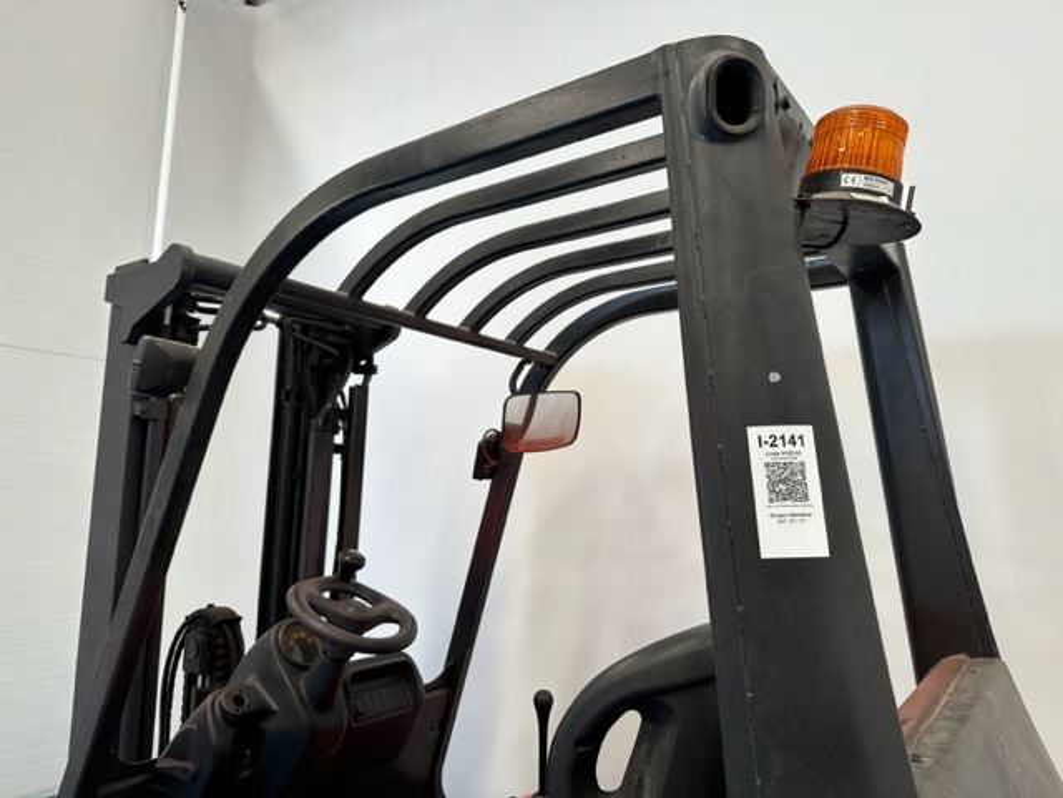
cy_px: 399
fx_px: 737
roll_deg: -3.6
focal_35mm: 24
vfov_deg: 56.8
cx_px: 532
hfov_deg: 71.6
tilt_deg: +5.9
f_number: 1.78
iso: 64
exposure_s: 1/121
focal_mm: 6.86
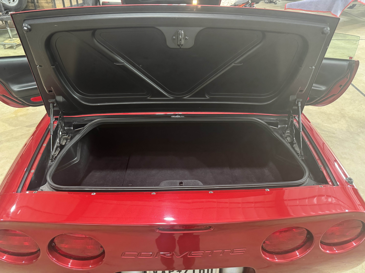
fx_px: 253
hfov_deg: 71.6
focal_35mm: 24
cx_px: 182
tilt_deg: -36.4
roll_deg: -1.6
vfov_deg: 56.8
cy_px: 136
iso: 400
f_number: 1.78
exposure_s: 1/60
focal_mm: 6.76
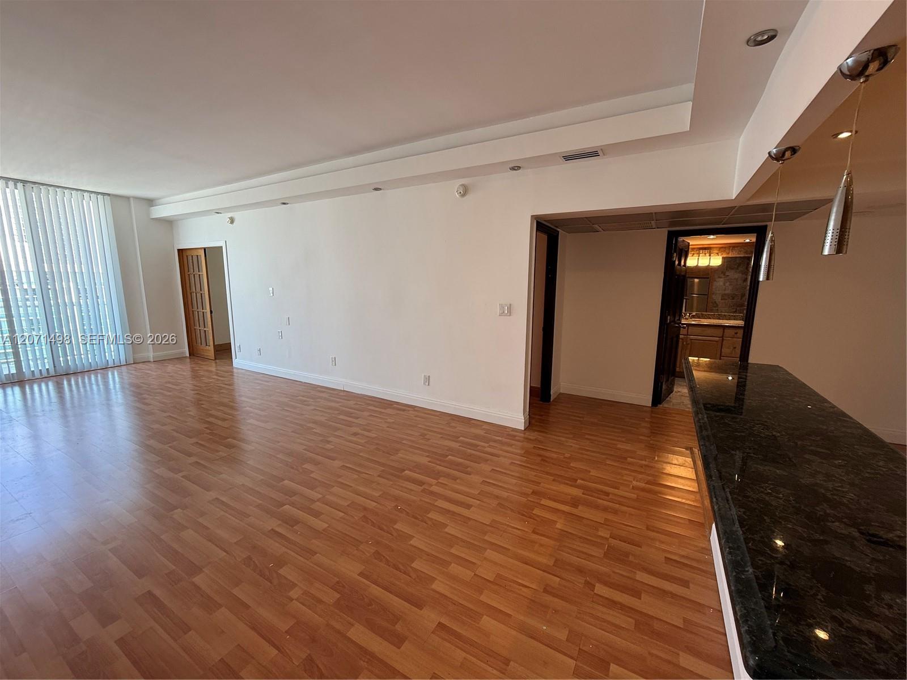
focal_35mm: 14
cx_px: 454
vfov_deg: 85.7
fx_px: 367
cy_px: 340
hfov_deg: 102.1
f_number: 2.2
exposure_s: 1/120
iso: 100
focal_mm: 2.22
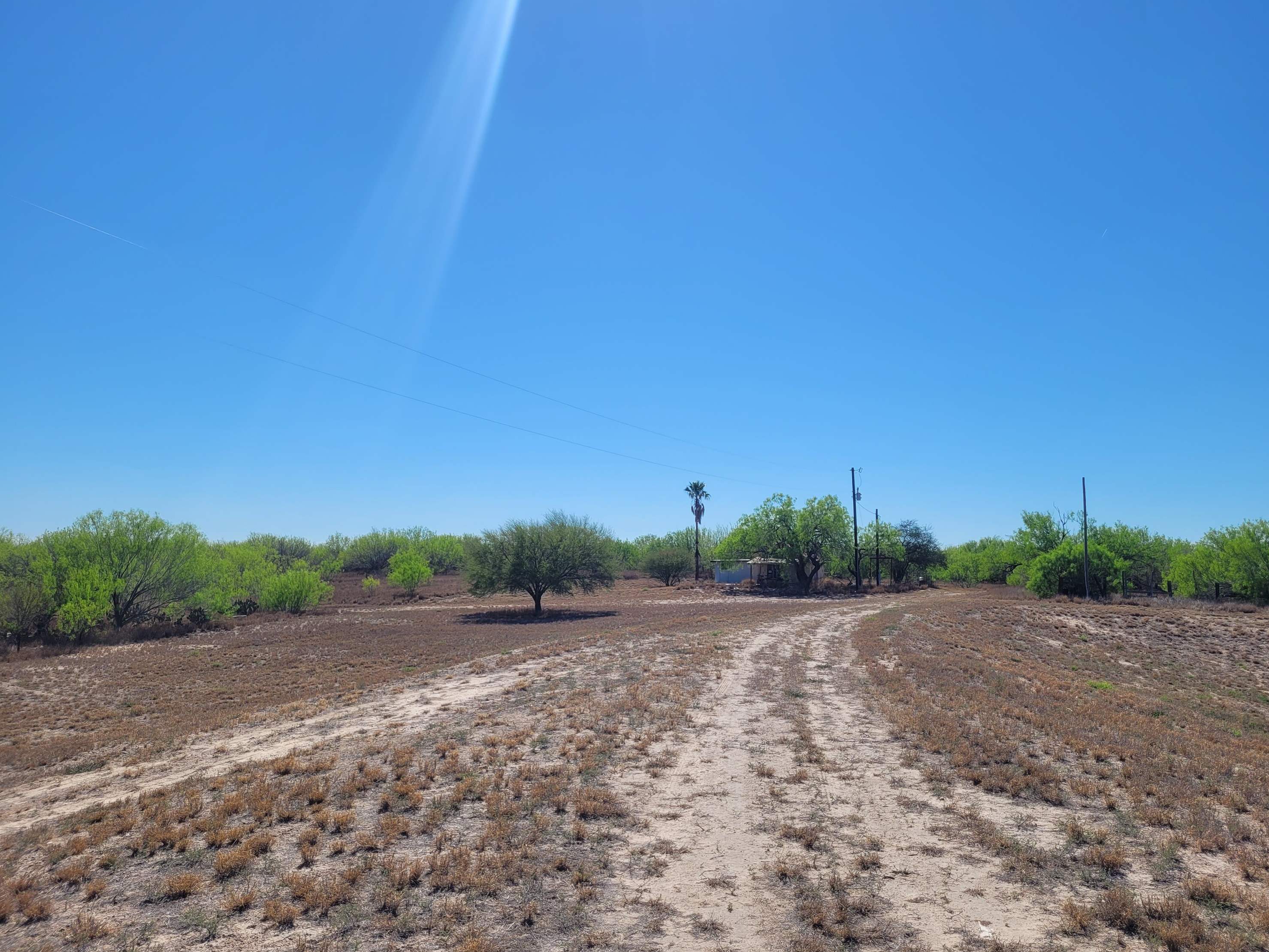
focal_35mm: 27
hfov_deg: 65.3
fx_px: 990
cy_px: 467
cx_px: 652
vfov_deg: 51.4
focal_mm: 5.4
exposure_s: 1/3677
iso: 40
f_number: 1.8
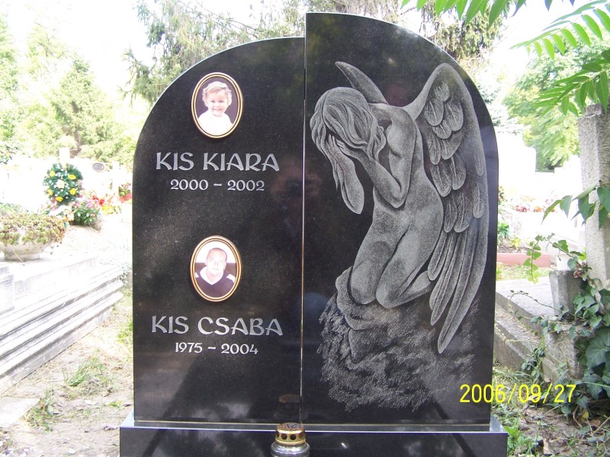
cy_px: 228
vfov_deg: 37.7
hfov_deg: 49.0
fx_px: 670
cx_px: 305
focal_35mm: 38
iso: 80
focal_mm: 6.3
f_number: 2.8
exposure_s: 1/80
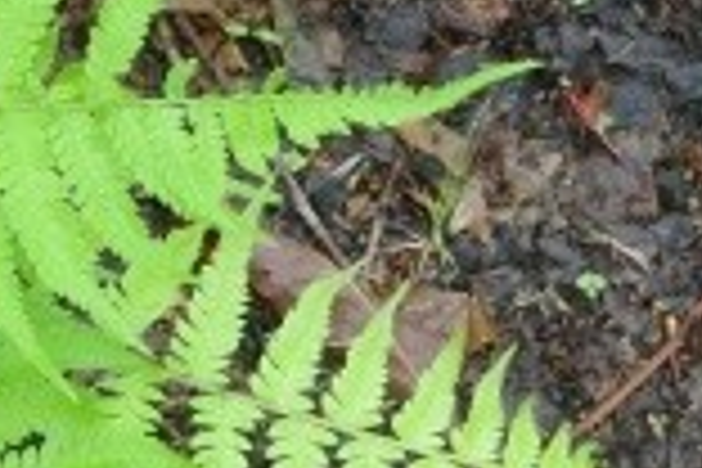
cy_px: -79
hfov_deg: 7.5
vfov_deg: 5.2
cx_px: -716
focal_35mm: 262
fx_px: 5109
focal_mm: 26
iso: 2000
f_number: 6.3
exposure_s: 1/40
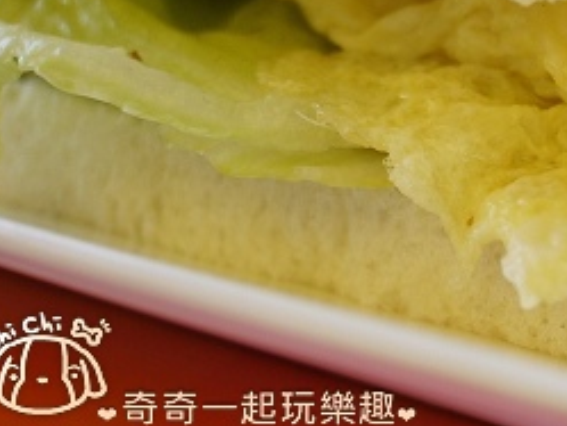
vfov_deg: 20.4
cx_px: 676
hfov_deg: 24.5
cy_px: 187
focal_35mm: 72
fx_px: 1180
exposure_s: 1/125
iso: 100
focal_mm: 14
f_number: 2.5
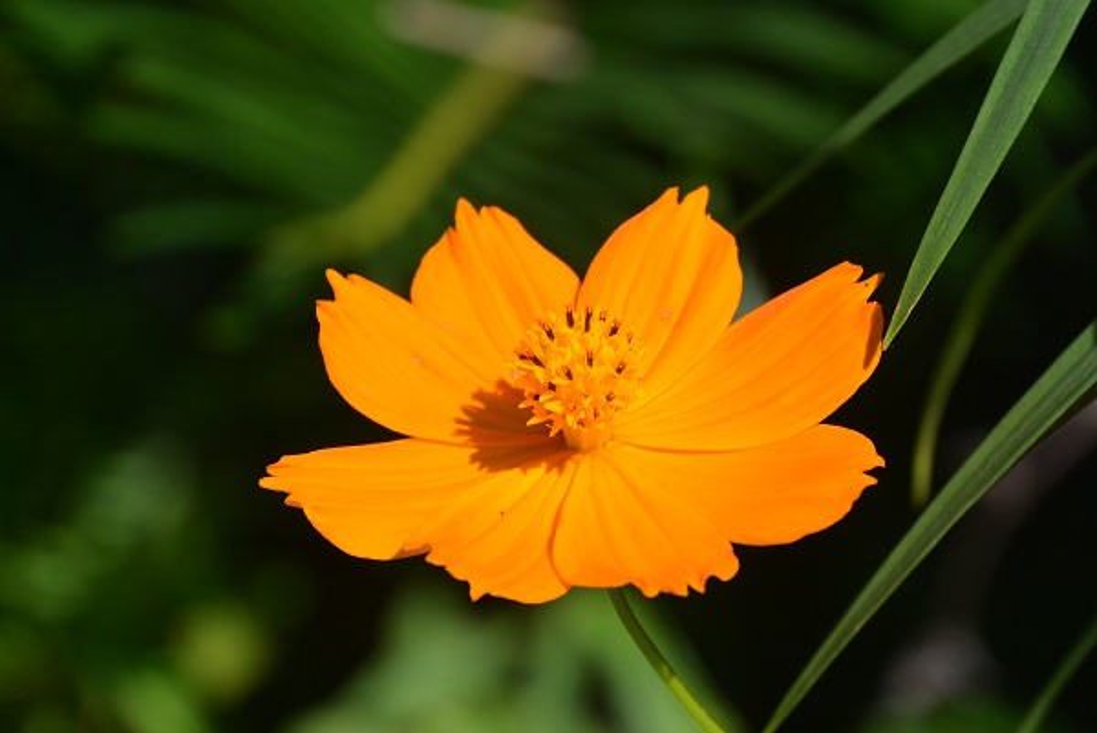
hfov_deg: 6.9
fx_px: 9057
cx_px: 548
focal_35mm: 297
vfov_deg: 4.6
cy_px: 366
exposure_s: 1/640
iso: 100
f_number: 5.6
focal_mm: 110
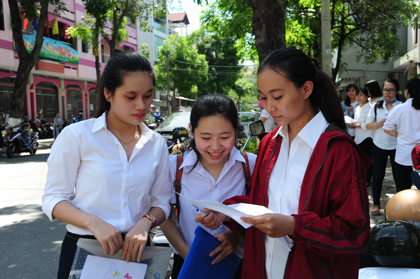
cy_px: 140
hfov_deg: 43.6
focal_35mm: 45
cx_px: 210
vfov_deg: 29.8
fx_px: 525
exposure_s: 1/320
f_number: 9
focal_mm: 45
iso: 500
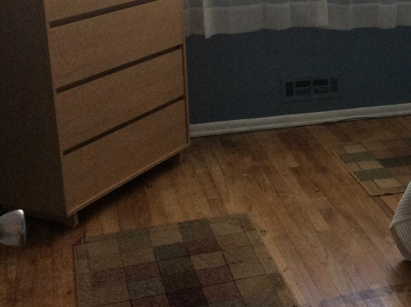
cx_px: 420
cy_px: 97
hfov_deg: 27.6
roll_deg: +0.0
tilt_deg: -17.4
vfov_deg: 22.1
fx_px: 783
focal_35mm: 66
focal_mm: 3.3
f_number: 2.4
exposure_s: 1/24
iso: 80
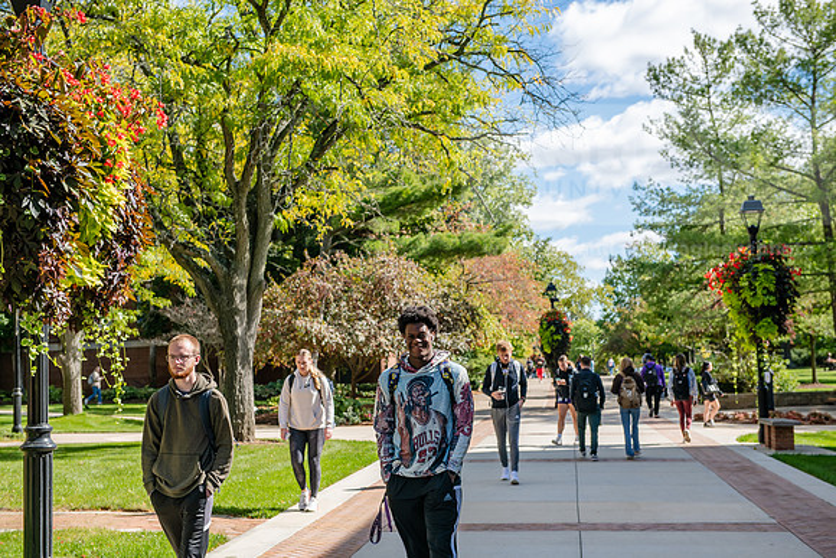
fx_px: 1301
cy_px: 279
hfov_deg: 35.6
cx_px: 418
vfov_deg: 24.2
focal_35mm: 56
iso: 125
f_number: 5
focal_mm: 56
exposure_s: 1/400
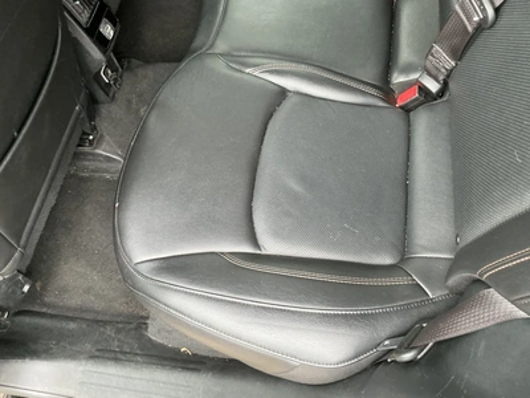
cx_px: 265
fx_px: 429
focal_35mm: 28
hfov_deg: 63.4
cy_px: 199
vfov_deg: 49.7
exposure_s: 1/60
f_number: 1.8
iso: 160
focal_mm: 3
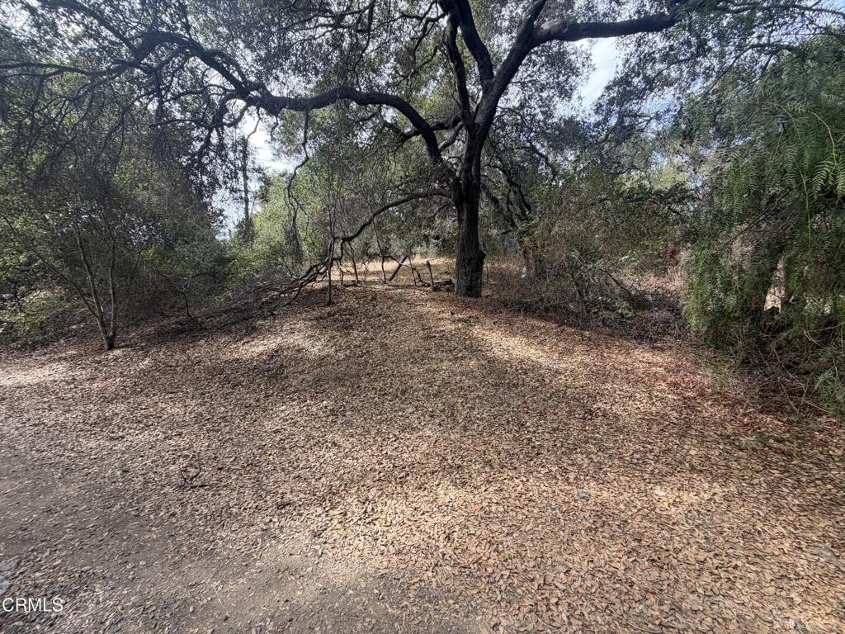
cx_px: 422
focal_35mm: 14
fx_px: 342
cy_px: 317
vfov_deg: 85.7
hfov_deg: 102.1
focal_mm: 2.22
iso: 40
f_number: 2.2
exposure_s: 1/220
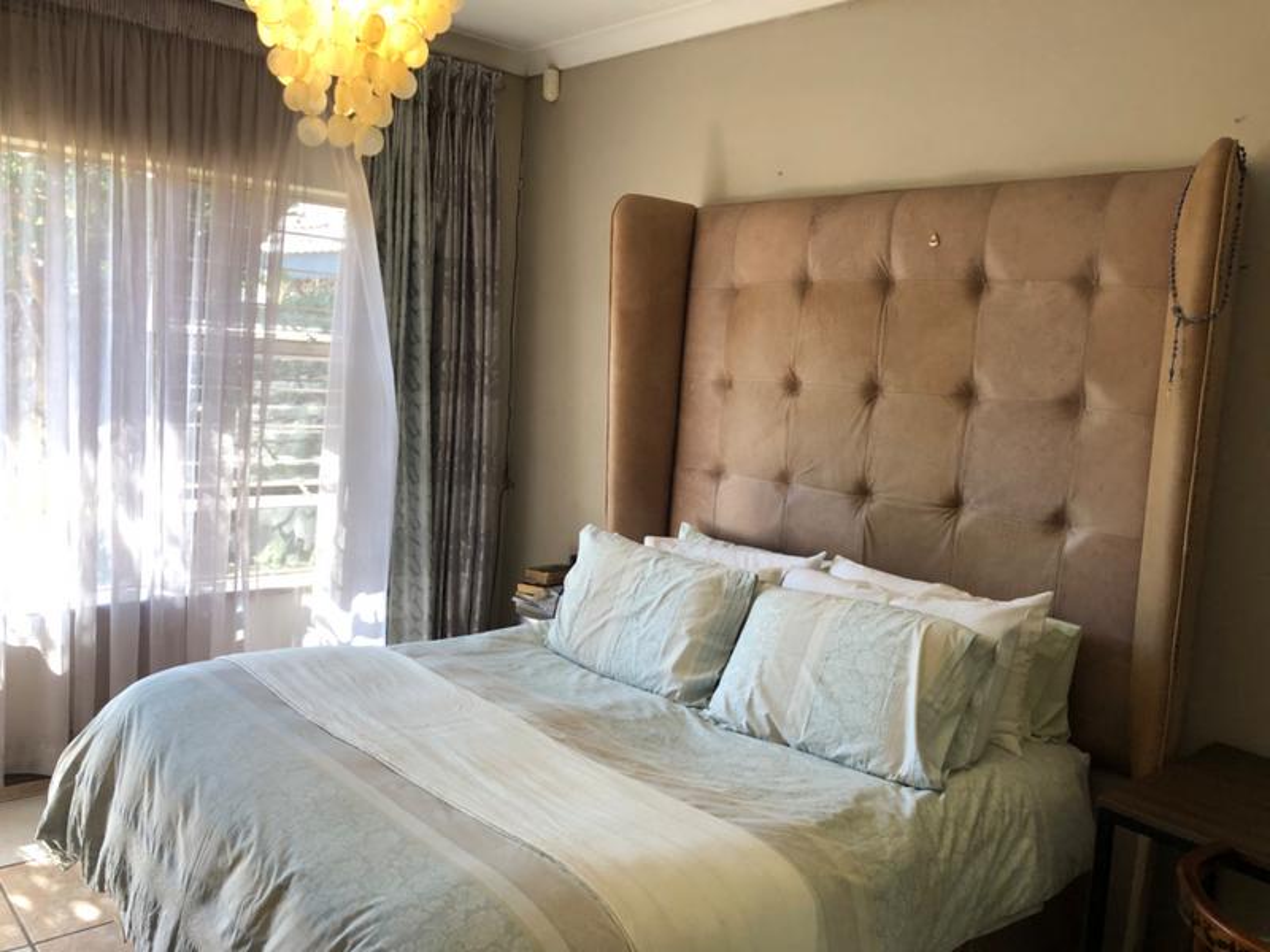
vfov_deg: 49.7
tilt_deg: -5.6
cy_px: 476
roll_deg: -4.5
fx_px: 1027
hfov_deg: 63.4
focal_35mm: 28
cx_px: 635
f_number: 1.8
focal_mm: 4
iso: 32
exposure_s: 1/33
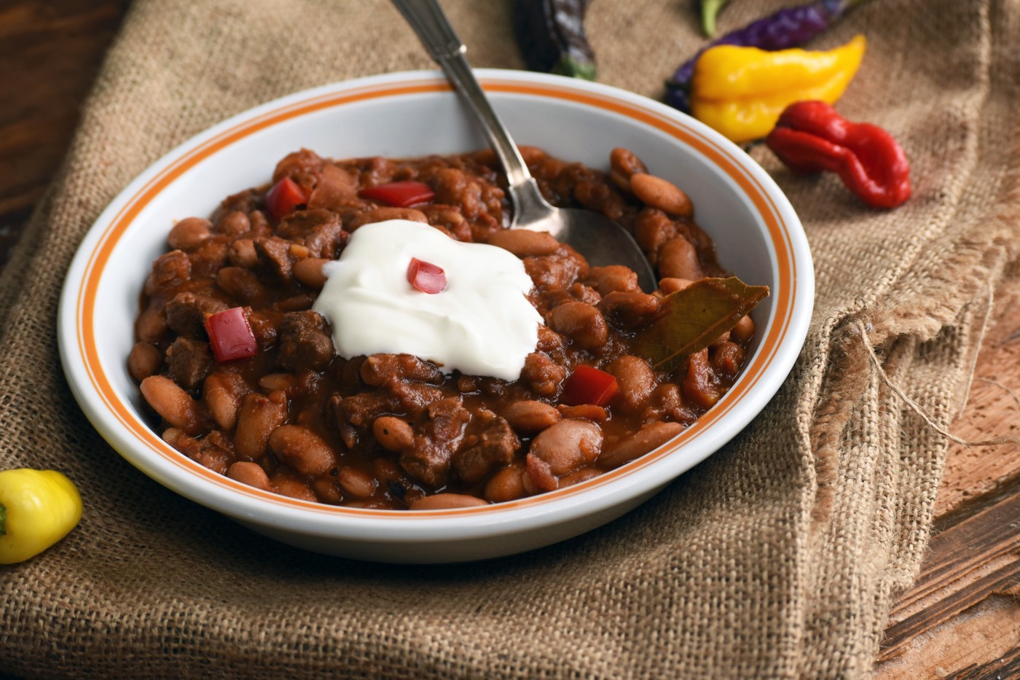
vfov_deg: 13.8
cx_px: 510
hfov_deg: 20.6
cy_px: 340
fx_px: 2804
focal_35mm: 99
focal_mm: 66
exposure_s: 1/60
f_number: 6.3
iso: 200
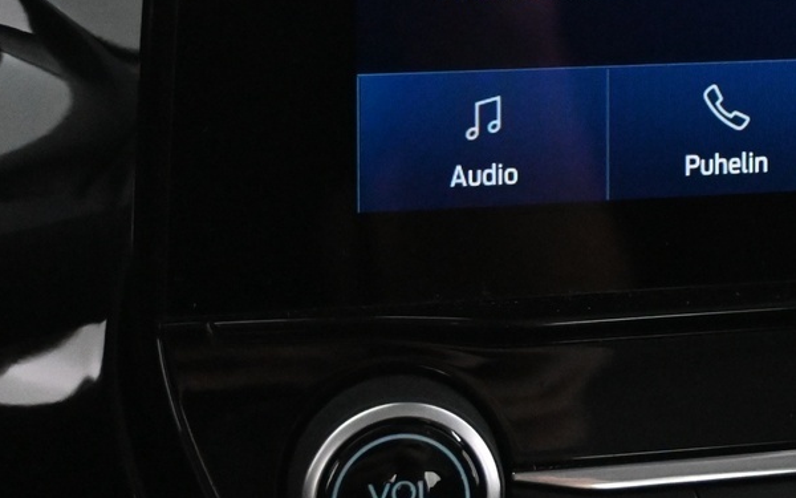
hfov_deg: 19.6
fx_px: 2192
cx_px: 892
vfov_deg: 12.5
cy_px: -161
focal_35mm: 101
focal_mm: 24.5
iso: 5600
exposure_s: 1/40
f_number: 4.2
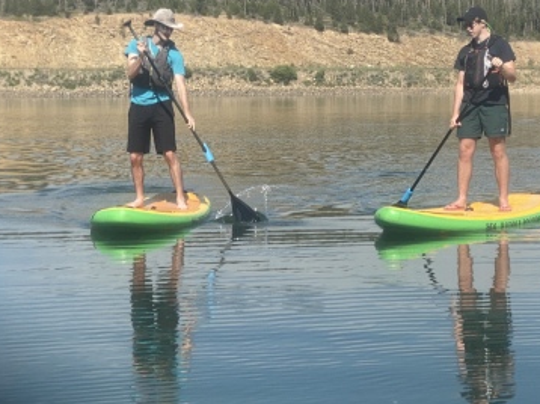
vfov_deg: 15.9
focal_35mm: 93
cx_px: 342
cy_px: 211
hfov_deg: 21.0
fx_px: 1450
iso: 20
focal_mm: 6
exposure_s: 1/1332
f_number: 2
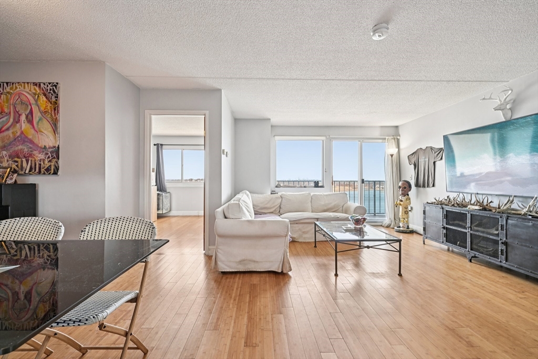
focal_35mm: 16
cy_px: 180
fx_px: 239
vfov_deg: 73.8
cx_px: 269
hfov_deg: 96.7
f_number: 8
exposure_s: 1/40
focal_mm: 16
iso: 400
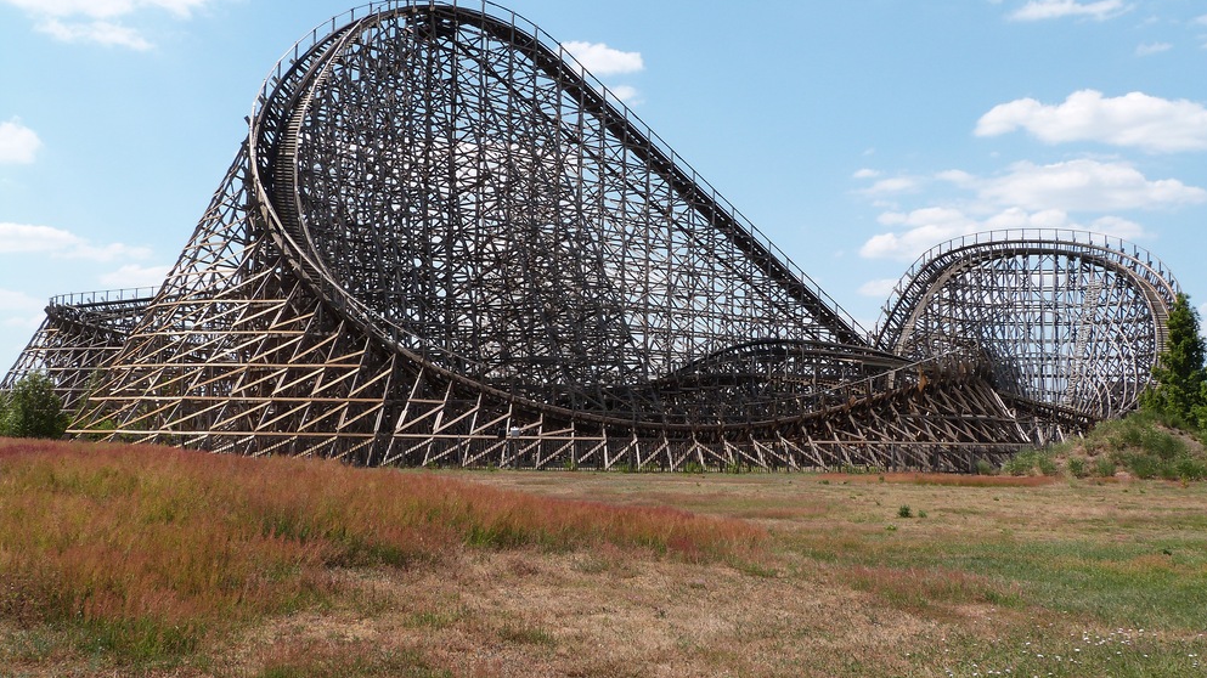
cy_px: 300
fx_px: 1440
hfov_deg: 45.5
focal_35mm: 45
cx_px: 607
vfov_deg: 26.5
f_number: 5.6
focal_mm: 7.3
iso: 100
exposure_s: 1/400
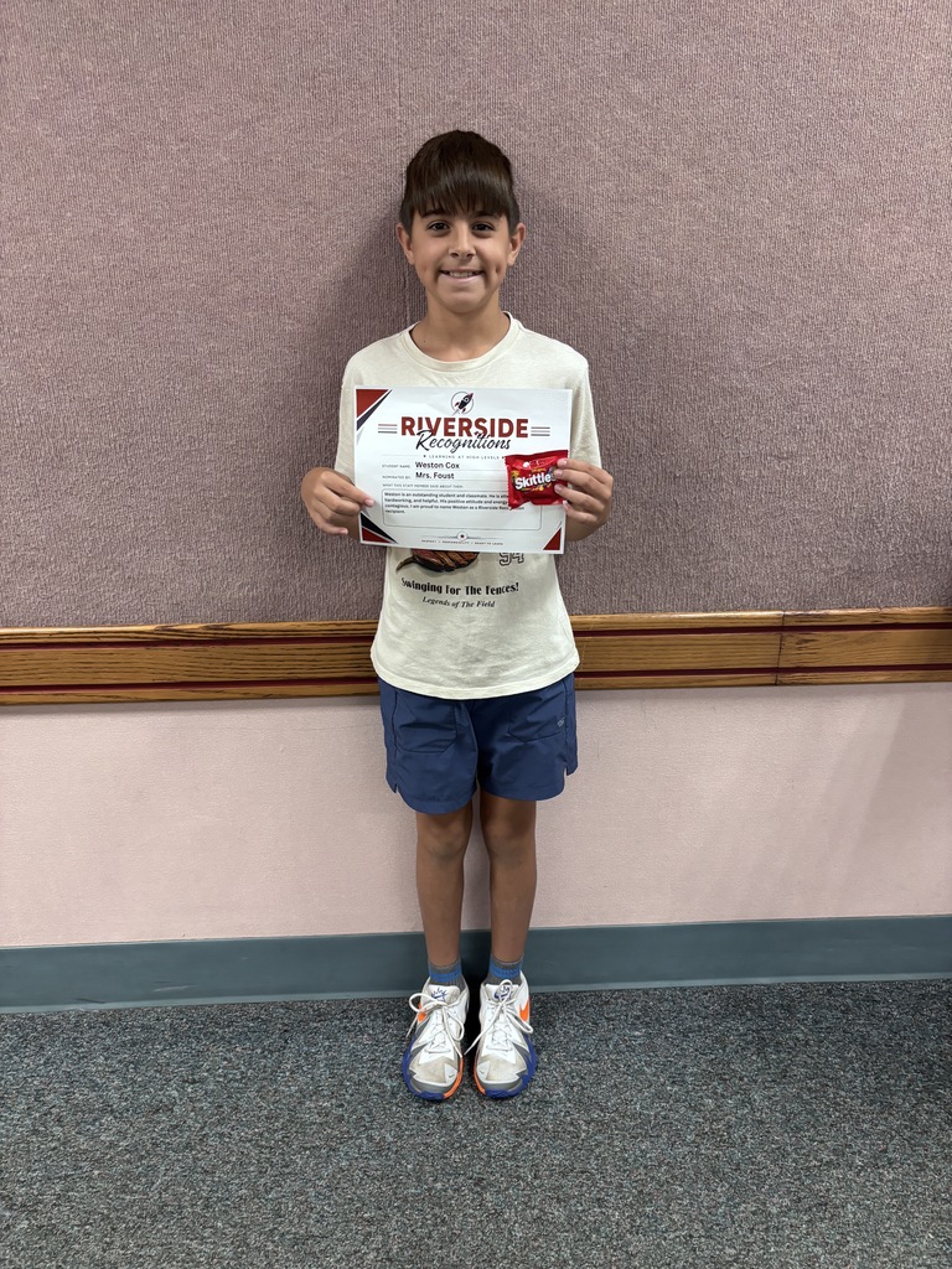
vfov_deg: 67.3
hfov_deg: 53.1
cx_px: 476
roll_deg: -0.3
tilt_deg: -21.9
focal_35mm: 26
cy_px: 634
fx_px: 953
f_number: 1.6
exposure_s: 1/60
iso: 320
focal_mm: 5.96
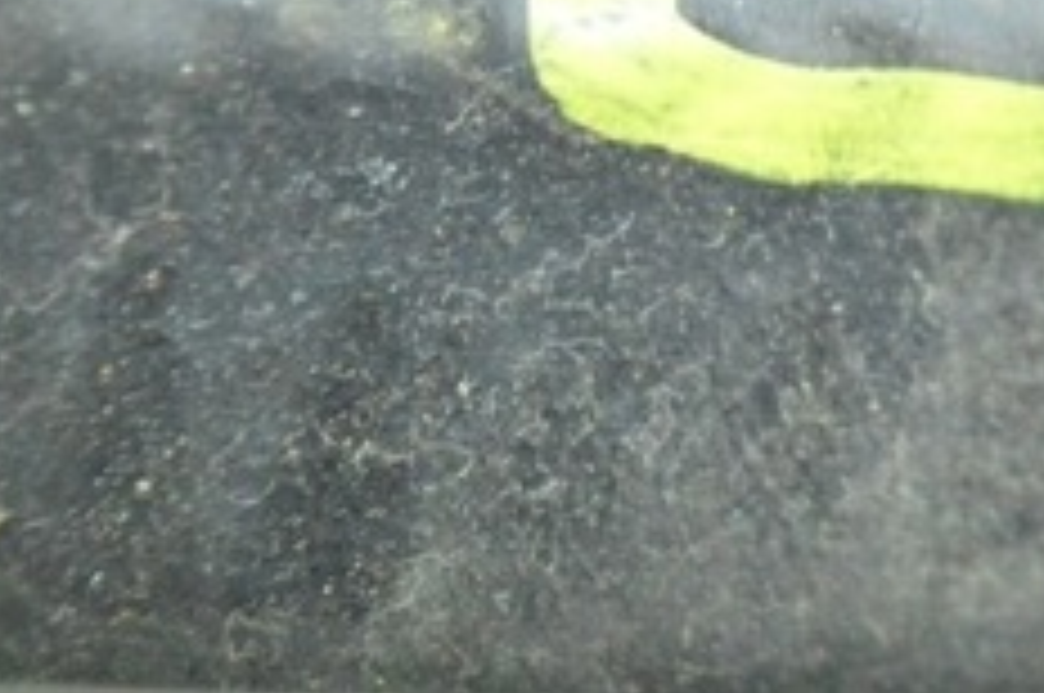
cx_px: 1246
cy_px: -196
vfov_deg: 6.0
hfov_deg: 9.0
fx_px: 6585
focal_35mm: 227
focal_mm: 55
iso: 6400
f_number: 5.6
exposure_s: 1/100
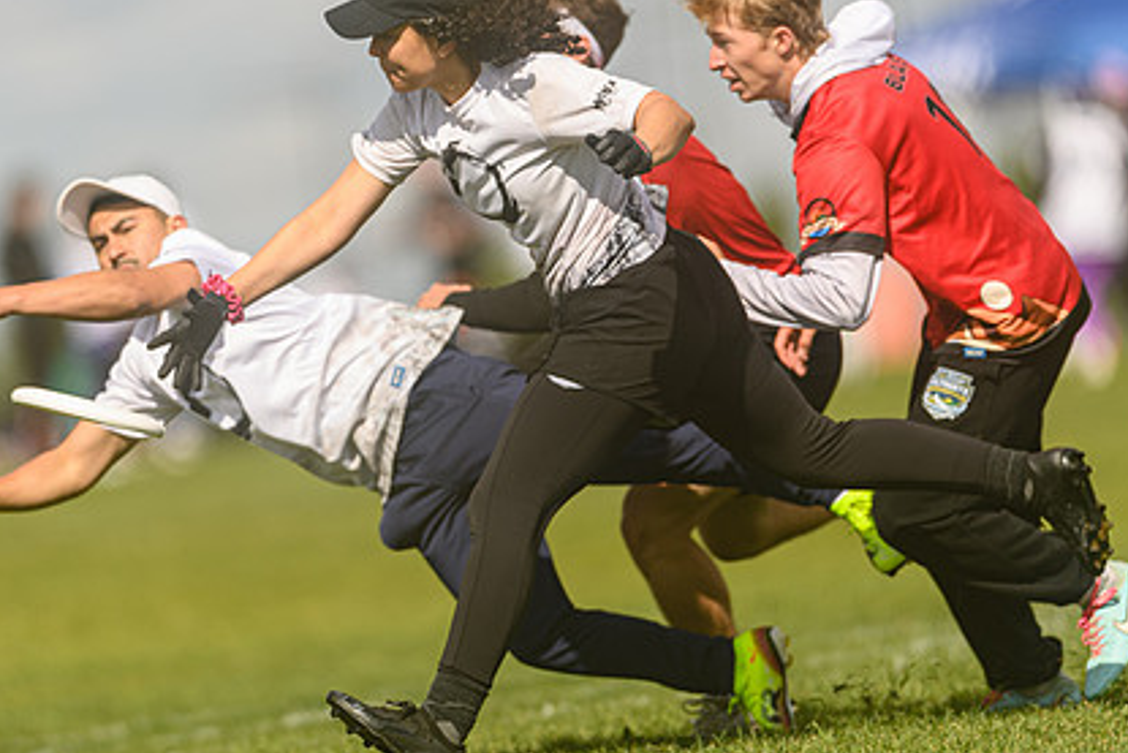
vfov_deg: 2.5
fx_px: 17520
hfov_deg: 3.7
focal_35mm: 559
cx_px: 410
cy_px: 368
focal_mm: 400
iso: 100
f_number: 3.2
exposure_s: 1/1600
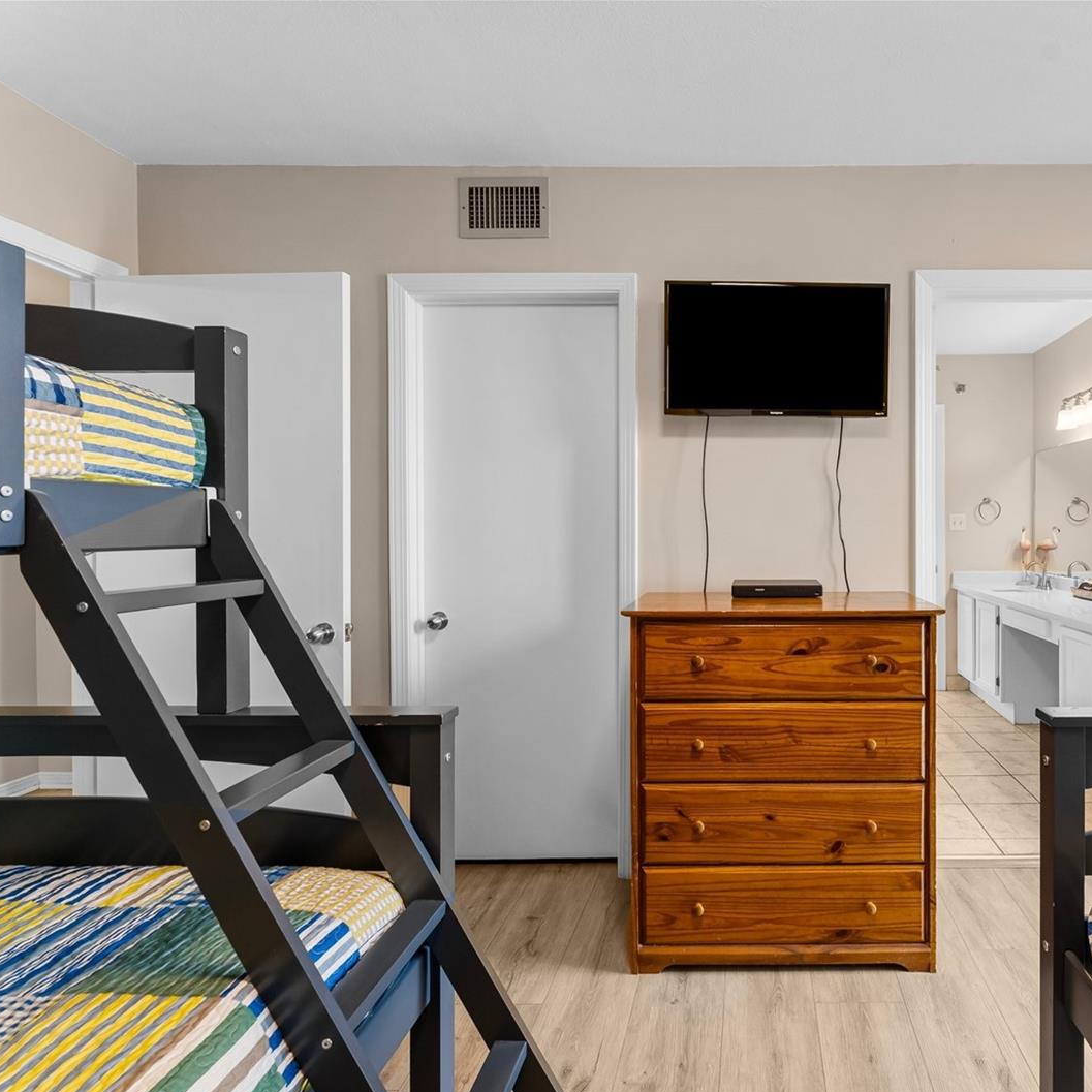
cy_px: 550
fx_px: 642
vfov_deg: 80.7
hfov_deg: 77.5
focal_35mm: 18
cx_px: 748
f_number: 8
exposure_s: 1/6
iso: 400
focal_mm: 14
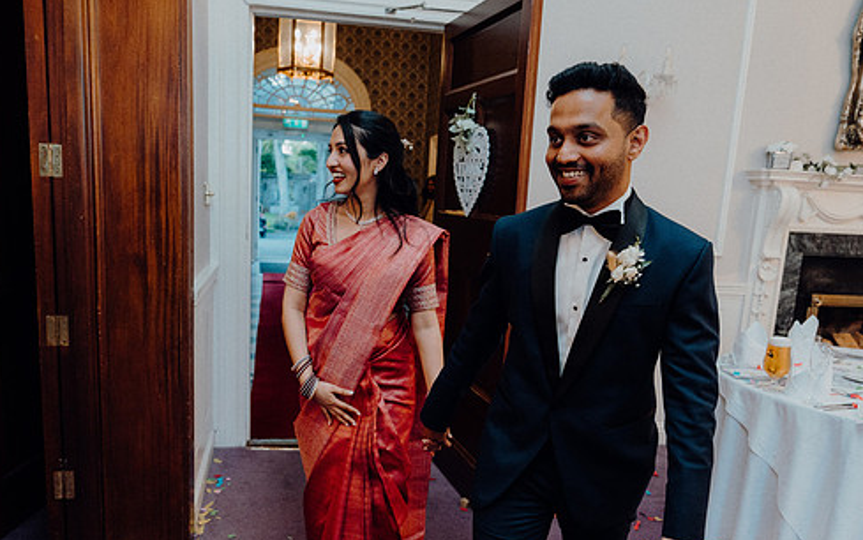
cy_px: 326
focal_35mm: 29
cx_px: 401
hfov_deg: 64.5
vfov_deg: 43.0
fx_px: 682
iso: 2500
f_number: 3.5
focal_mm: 24
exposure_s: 1/200
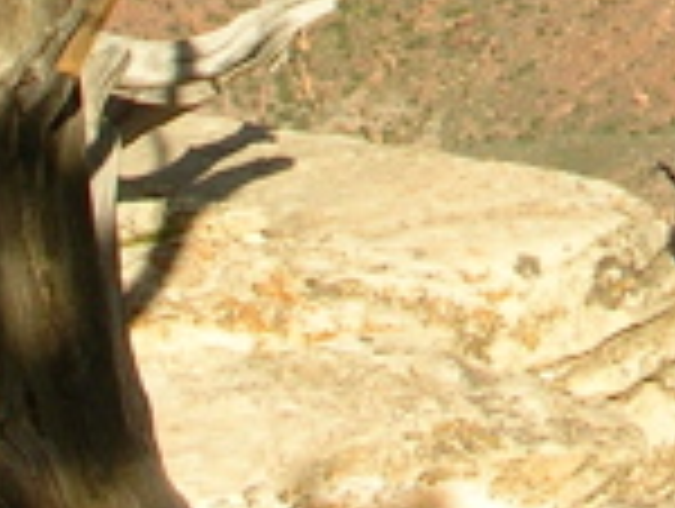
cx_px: 1094
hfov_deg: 9.7
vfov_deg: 7.3
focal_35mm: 196
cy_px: -530
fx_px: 3828
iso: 50
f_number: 6.1
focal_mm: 7.1
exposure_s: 1/257
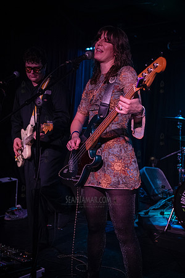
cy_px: 139
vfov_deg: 43.6
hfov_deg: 29.9
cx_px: 92
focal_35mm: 45
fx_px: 347
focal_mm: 45
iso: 16000
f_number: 3.2
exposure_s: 1/400
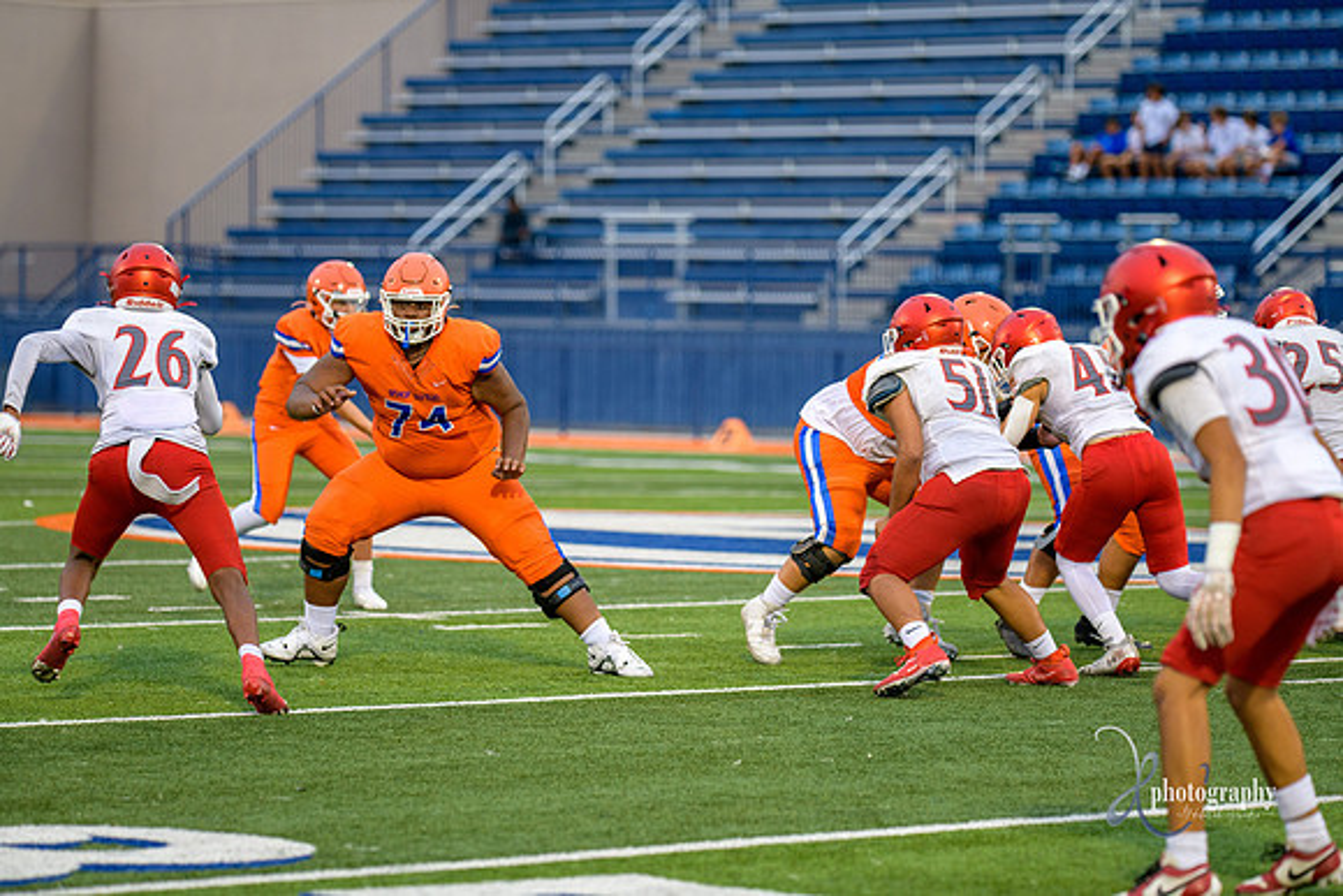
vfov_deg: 8.1
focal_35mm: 170
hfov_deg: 12.1
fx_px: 6343
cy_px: 448
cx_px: 672
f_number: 2.8
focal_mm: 170
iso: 640
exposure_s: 1/500
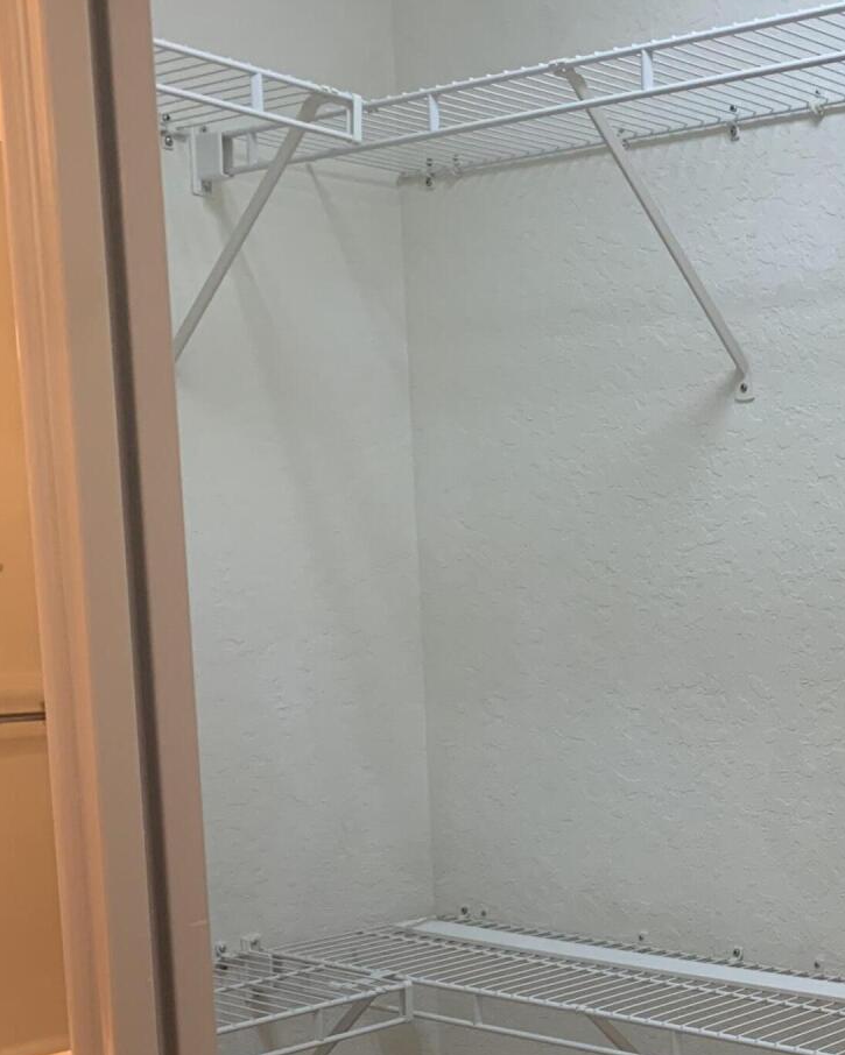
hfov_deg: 25.6
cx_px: 872
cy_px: 866
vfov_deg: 32.5
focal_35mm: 56
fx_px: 1750
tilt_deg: -9.7
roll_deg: +0.0
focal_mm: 4.25
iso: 125
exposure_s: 1/60
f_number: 1.8
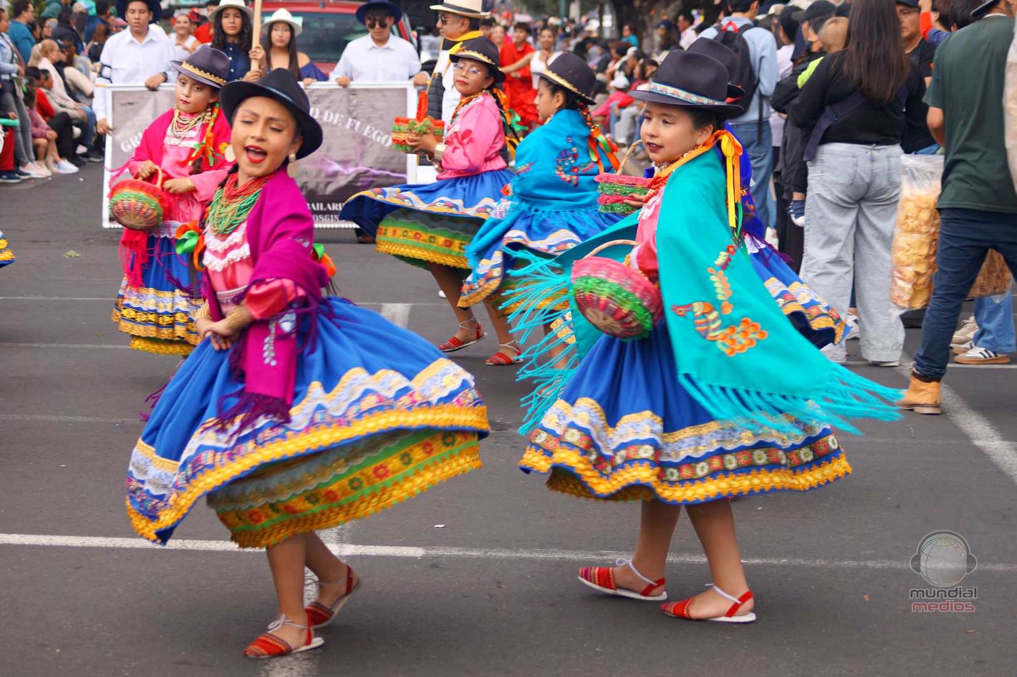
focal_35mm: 82
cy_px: 338
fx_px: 2330
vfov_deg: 16.5
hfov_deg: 24.6
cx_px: 508
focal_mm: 55
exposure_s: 1/250
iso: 100
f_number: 4.5
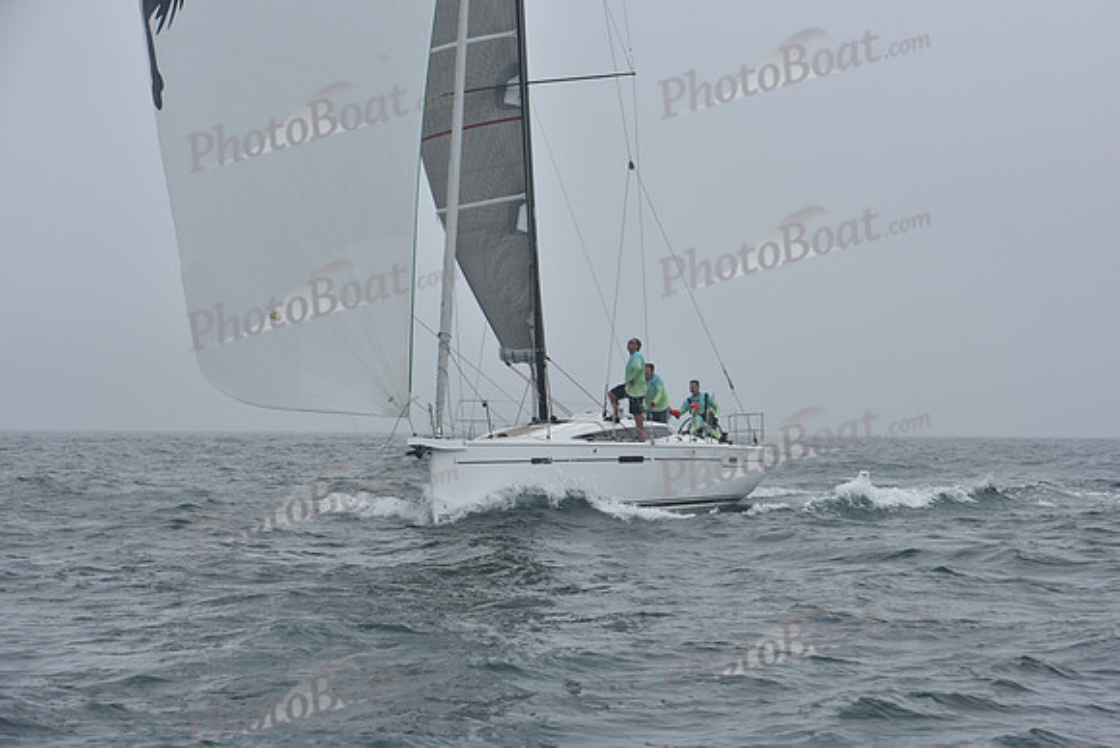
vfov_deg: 13.0
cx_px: 560
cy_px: 374
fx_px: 3267
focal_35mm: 105
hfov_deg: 19.5
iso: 250
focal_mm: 105
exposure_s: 1/800
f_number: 9
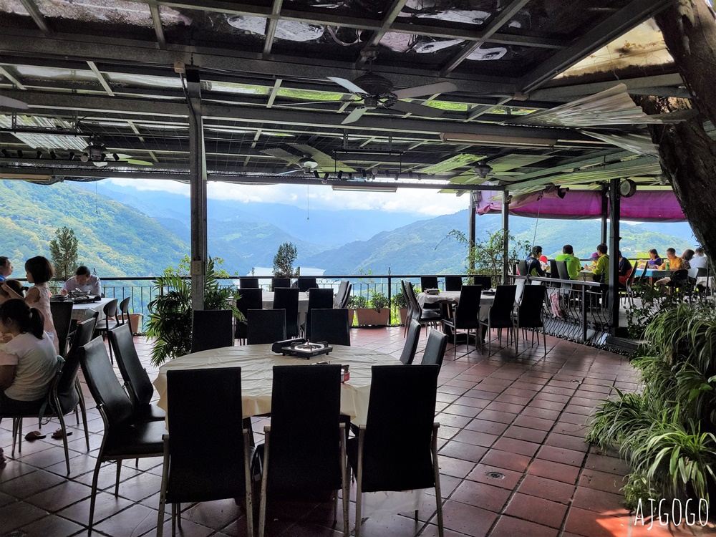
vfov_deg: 53.1
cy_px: 268
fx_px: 538
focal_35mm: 26
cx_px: 358
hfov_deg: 67.3
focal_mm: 5.4
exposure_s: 1/629
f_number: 1.8
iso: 40
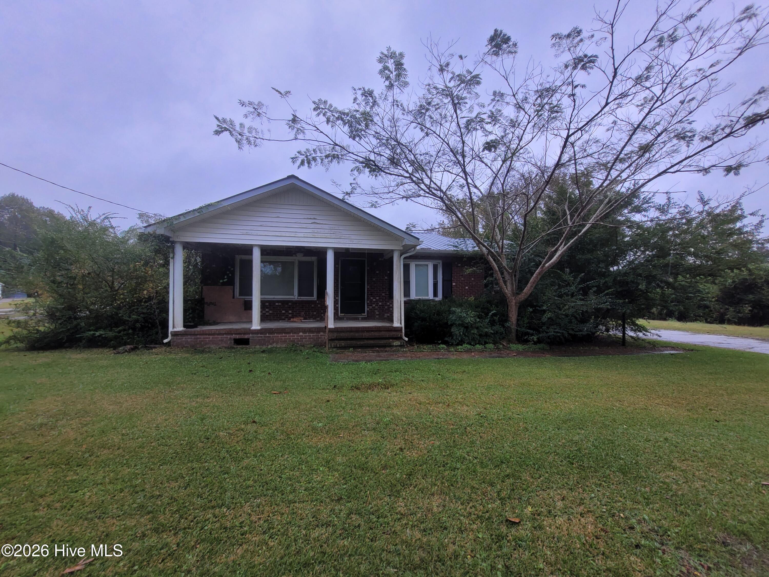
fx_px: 289
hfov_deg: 106.2
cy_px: 288
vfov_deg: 89.9
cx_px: 384
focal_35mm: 13
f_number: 2.2
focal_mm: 1.74
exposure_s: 1/192
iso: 40
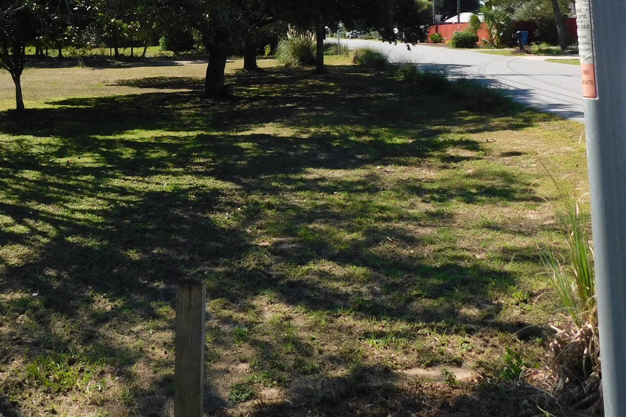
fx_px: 800
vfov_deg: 28.0
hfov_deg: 42.0
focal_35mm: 46
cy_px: 28
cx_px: 192
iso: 125
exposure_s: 1/1000
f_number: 3
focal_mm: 4
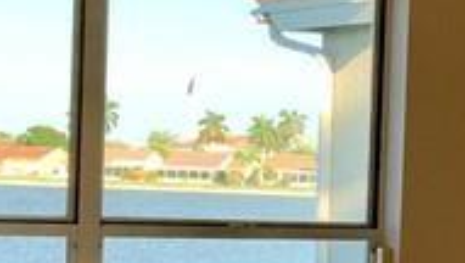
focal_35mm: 169
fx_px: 2086
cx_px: 377
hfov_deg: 12.7
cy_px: 229
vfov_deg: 7.2
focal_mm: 3
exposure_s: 1/154
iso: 16
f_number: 1.8
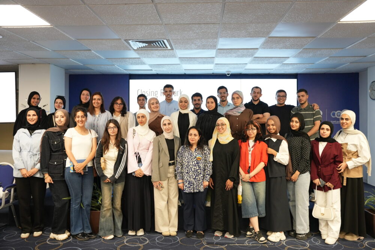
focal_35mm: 31
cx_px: 188
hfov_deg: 60.7
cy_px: 125
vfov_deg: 42.8
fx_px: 320
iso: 1250
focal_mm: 30.7
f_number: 2.8
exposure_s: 1/100
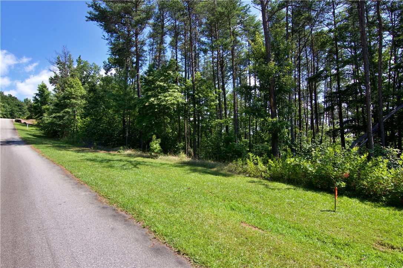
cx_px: 202
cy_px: 134
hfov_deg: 95.0
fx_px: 184
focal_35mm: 16
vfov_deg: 71.9
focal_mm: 11
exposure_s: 1/80
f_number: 11
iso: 100
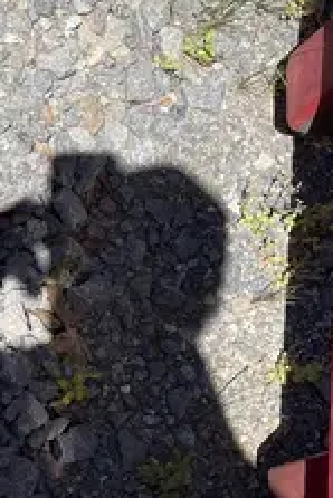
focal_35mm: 89
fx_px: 1233
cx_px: -279
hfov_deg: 13.6
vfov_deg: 22.9
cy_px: 262
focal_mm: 4.2
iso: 32
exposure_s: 1/2817
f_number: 1.6
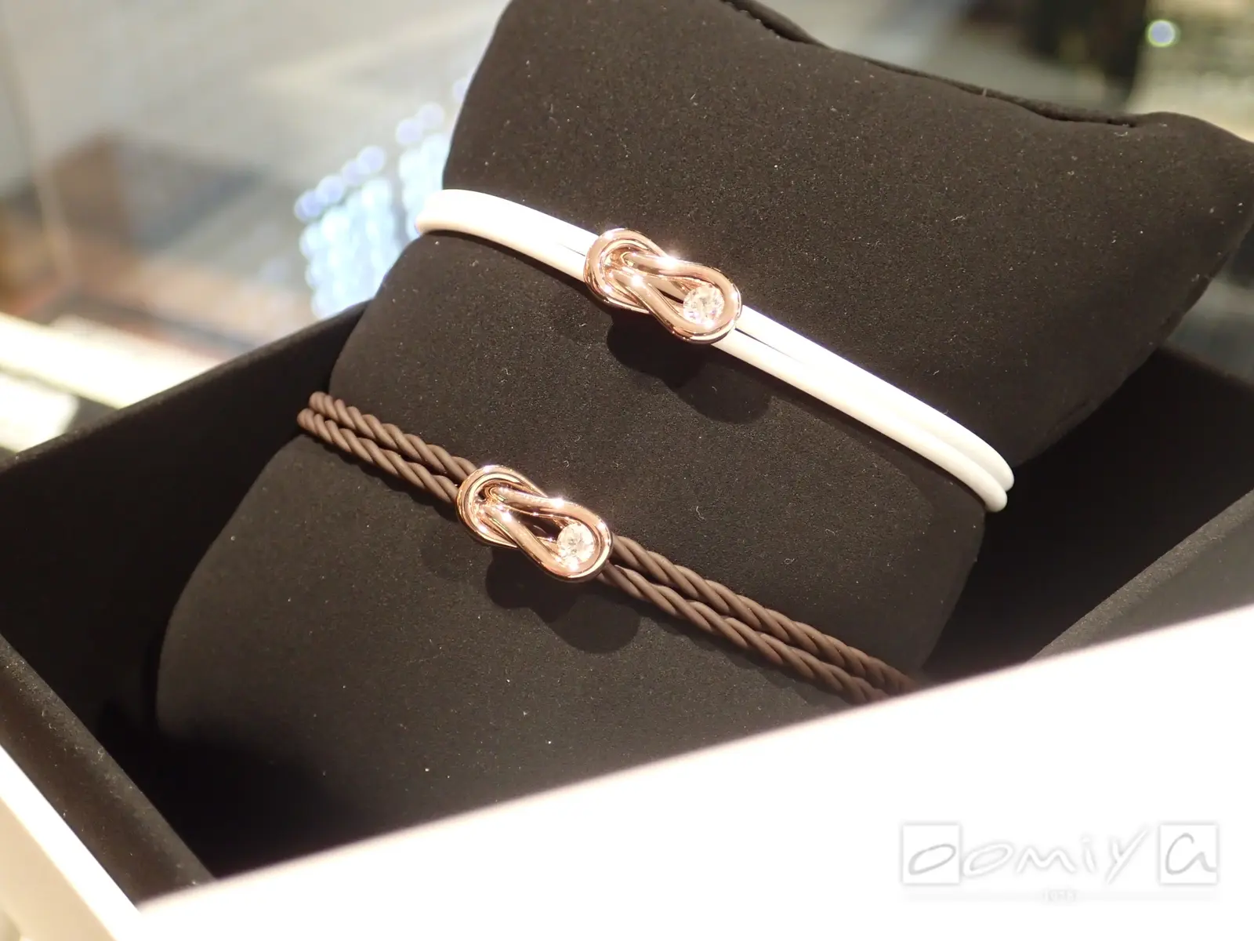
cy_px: 470
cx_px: 627
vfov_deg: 33.6
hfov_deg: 43.9
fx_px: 1558
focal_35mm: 43
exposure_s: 1/40
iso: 400
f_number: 2.9
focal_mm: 7.86
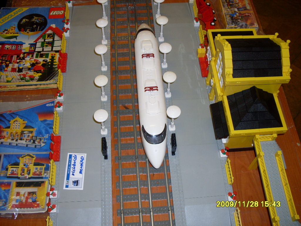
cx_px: 150
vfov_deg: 37.7
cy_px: 113
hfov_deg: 49.0
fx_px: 330
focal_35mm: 38
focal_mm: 6.3
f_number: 2.8
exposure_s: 1/45
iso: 100
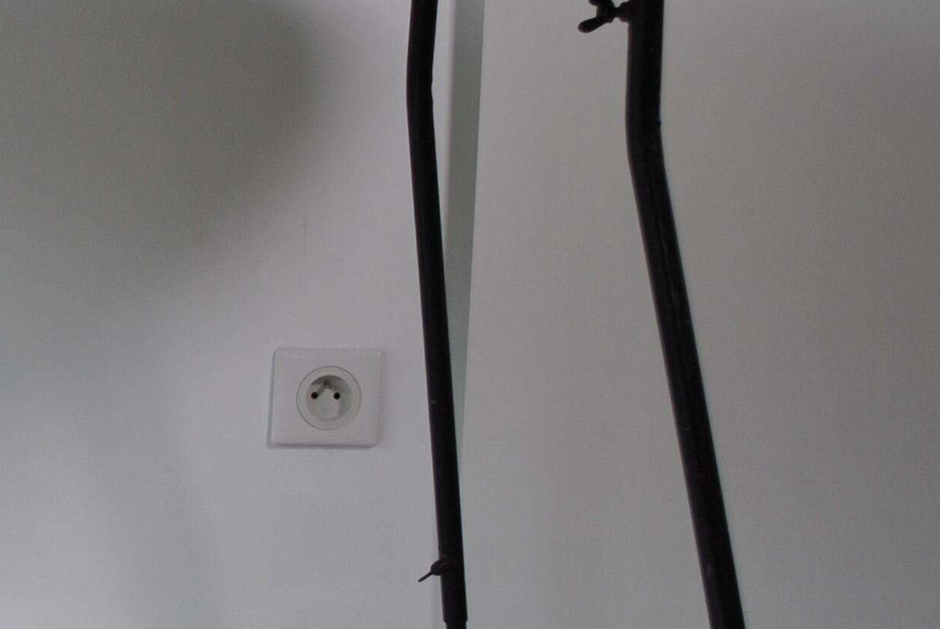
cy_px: 508
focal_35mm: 109
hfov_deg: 17.7
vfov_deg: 12.5
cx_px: -217
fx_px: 2849
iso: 100
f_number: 4
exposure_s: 1/60
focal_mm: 24
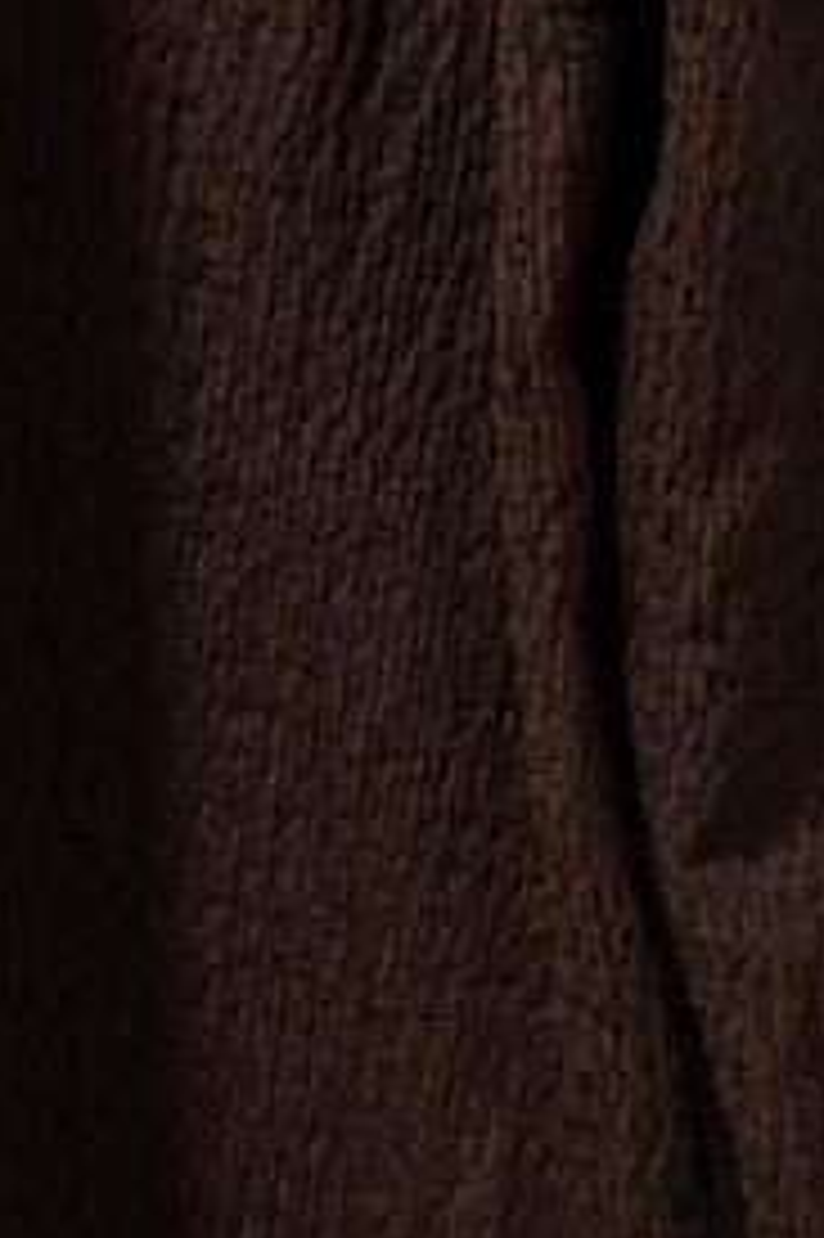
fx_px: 6394
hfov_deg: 7.4
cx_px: 648
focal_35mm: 186
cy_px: 171
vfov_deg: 11.0
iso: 1238
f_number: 1.68
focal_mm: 6.9
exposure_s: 1/120
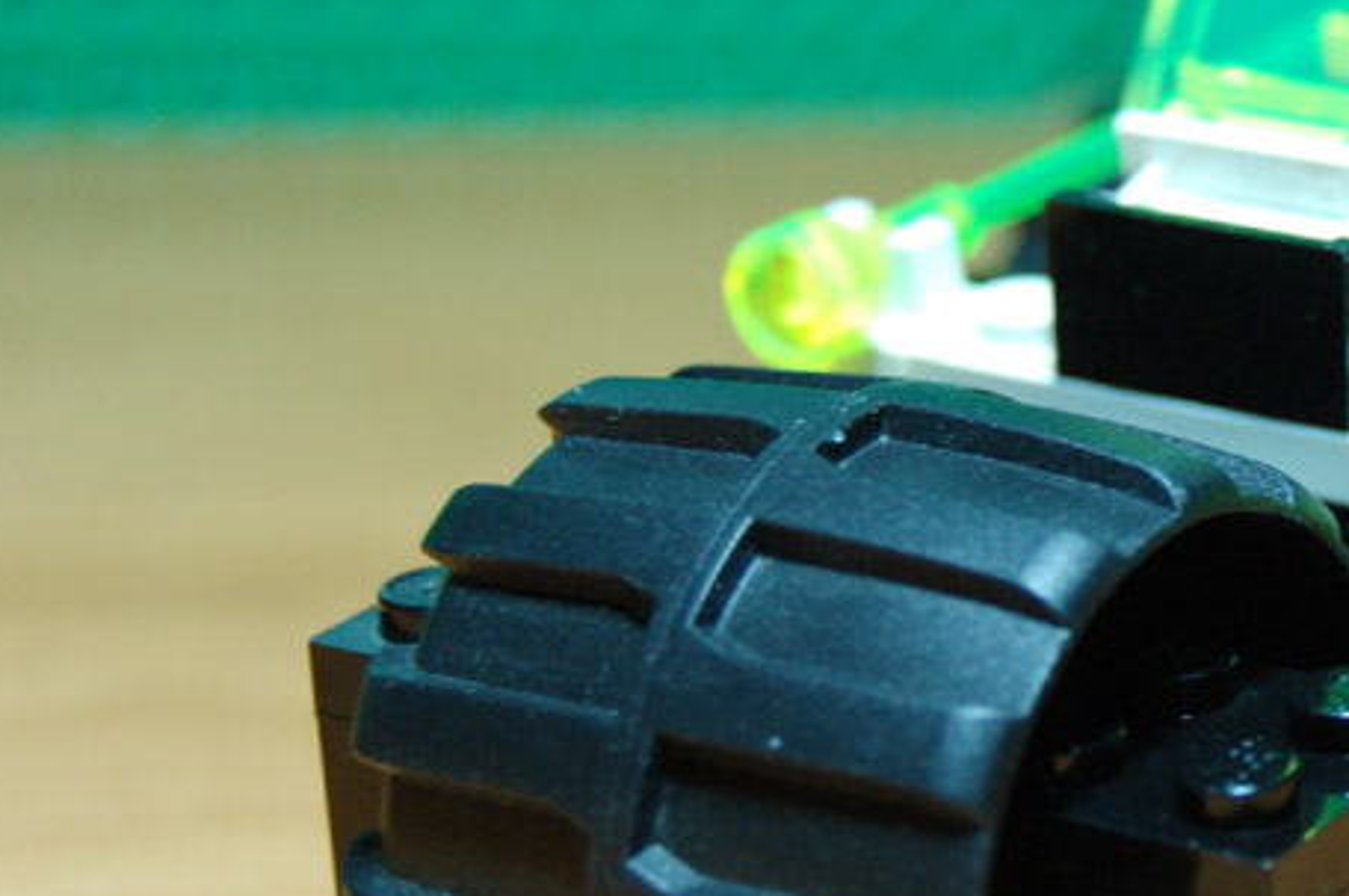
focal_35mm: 158
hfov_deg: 12.8
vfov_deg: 8.7
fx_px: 5914
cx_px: 1423
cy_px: 361
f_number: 5
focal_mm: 40
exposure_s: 1/25
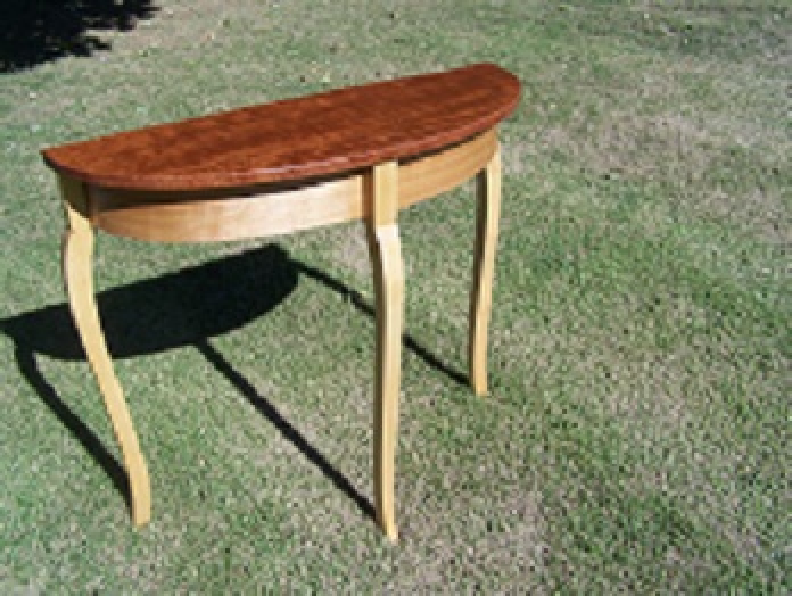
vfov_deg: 37.8
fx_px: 871
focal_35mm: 38
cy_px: 298
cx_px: 396
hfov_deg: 48.9
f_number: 4
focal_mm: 6.3
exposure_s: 1/1000
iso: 80
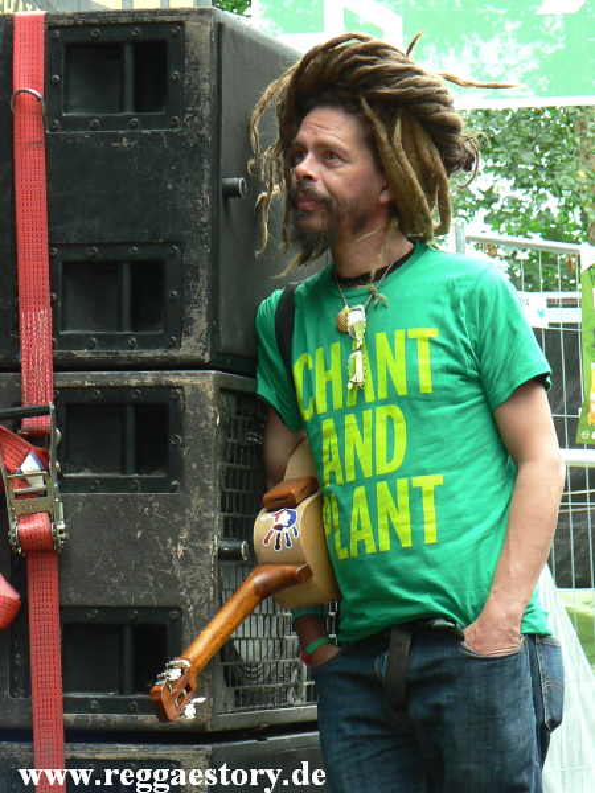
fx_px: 2888
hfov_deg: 11.8
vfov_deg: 15.6
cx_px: 298
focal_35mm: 126
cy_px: 396
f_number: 3.2
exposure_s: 1/40
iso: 64
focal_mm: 21.6
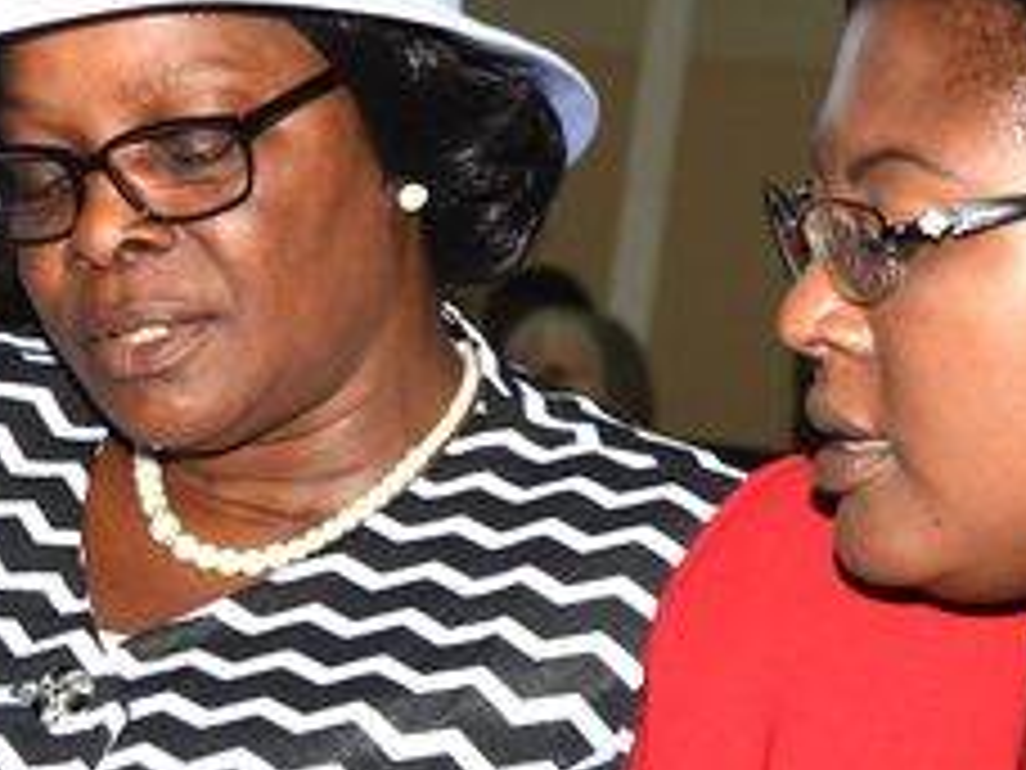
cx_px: 171
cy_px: 563
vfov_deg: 7.9
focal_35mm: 189
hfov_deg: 10.4
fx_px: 5602
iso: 800
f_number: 5.3
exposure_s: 1/400
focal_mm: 46
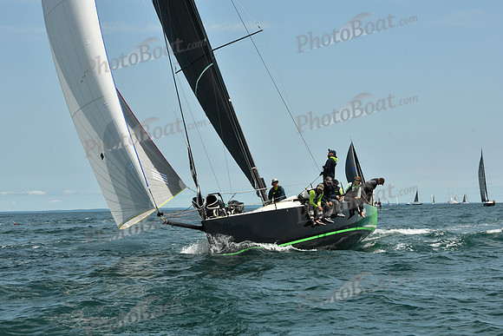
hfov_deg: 24.8
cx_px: 252
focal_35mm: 82
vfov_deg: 16.7
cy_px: 168
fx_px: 1146
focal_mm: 82
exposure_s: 1/1000
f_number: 10
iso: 320
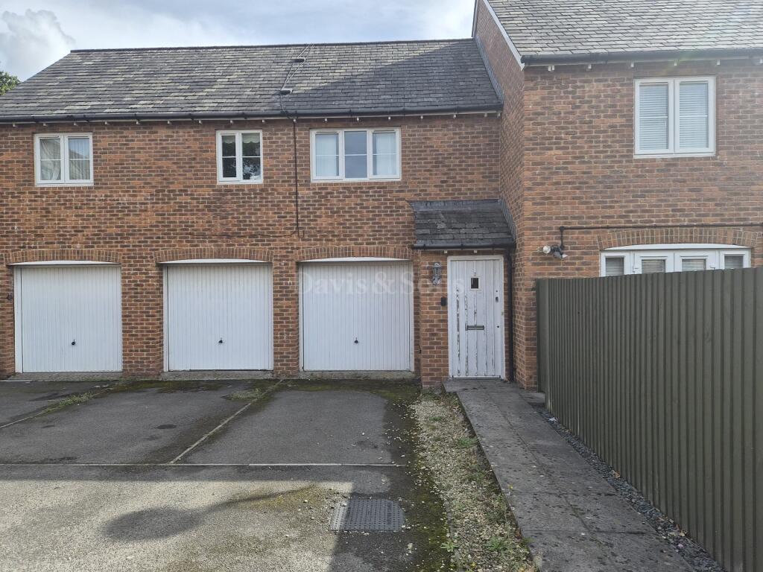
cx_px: 382
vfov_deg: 58.9
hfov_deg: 73.9
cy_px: 286
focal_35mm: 23
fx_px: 507
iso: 80
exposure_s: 1/2920
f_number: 1.8
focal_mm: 5.4
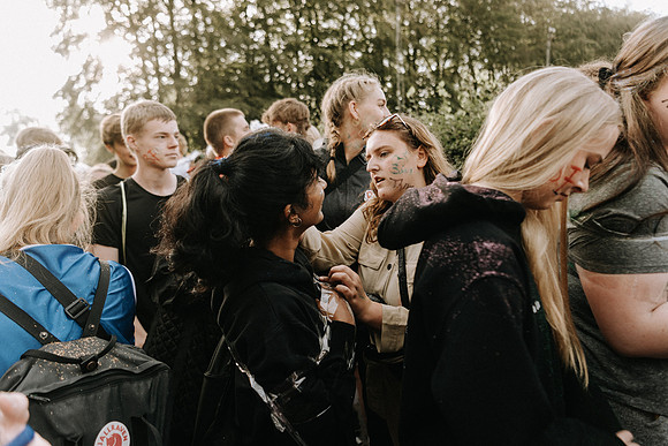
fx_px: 445
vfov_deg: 53.2
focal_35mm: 24
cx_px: 334
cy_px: 223
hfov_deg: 73.7
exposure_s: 1/400
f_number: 2.8
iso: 320
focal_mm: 24
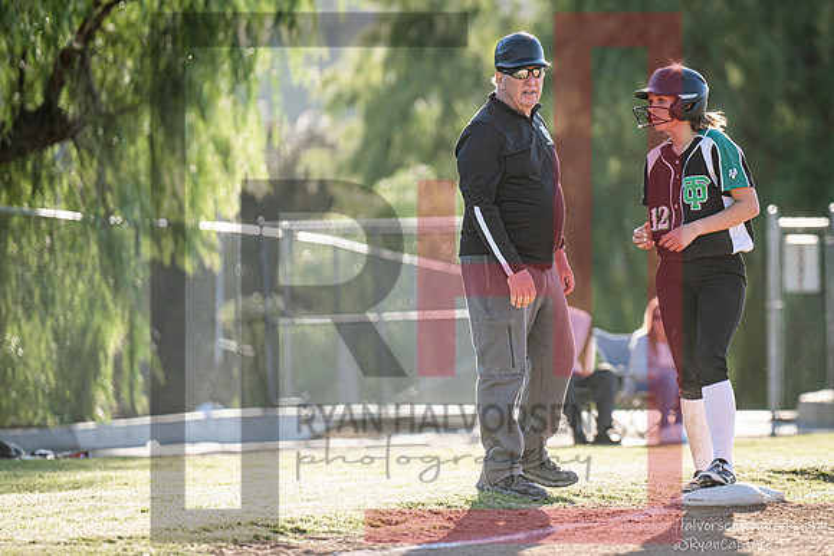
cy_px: 243
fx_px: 6667
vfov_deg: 4.8
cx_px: 600
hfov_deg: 7.2
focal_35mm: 288
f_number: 2.8
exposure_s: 1/2500
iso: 400
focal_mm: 200
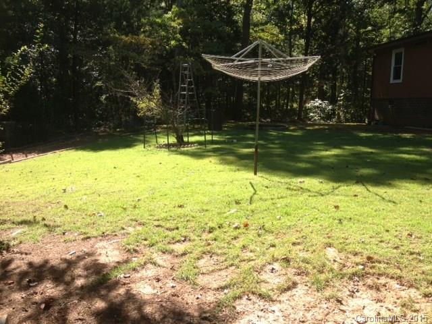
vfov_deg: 40.7
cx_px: 216
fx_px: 437
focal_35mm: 35
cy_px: 162
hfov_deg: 52.6
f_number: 2.4
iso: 50
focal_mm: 4.28
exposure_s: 1/468
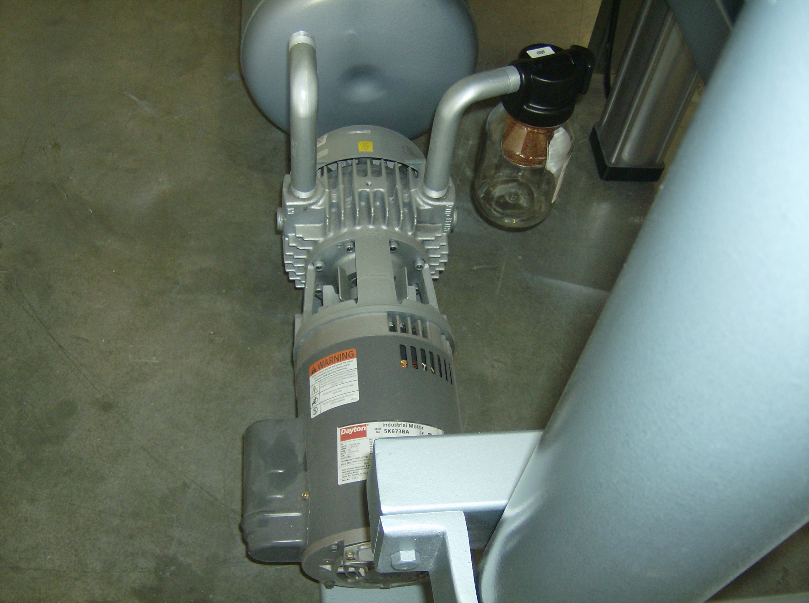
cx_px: 404
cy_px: 302
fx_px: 839
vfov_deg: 39.5
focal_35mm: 36
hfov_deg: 51.5
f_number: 2.8
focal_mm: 6
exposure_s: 1/60
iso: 200
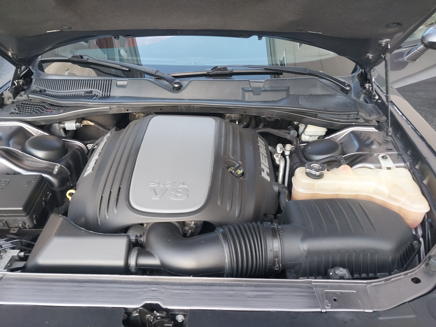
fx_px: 327
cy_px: 164
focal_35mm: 26
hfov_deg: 67.3
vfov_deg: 53.1
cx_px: 218
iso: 40
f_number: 1.8
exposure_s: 1/60
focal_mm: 4
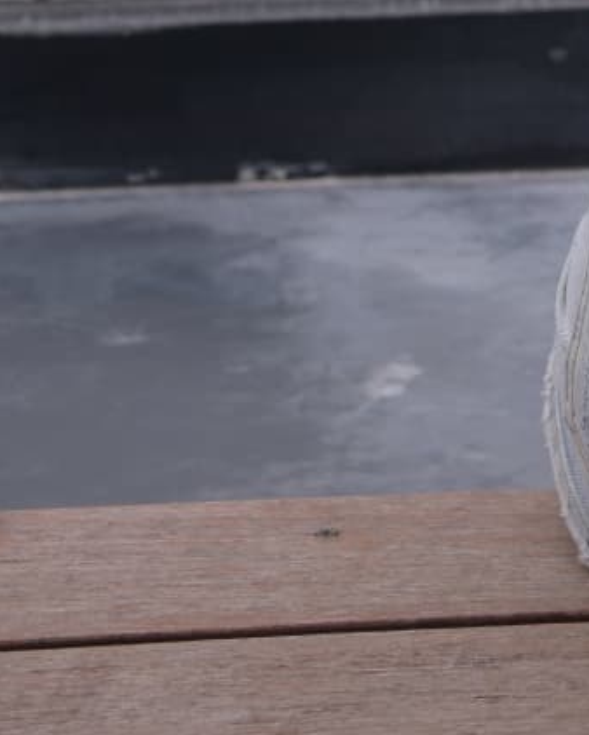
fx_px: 4181
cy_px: -636
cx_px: 958
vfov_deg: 9.5
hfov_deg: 7.9
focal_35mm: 192
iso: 64
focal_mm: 48
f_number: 6.3
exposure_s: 1/250
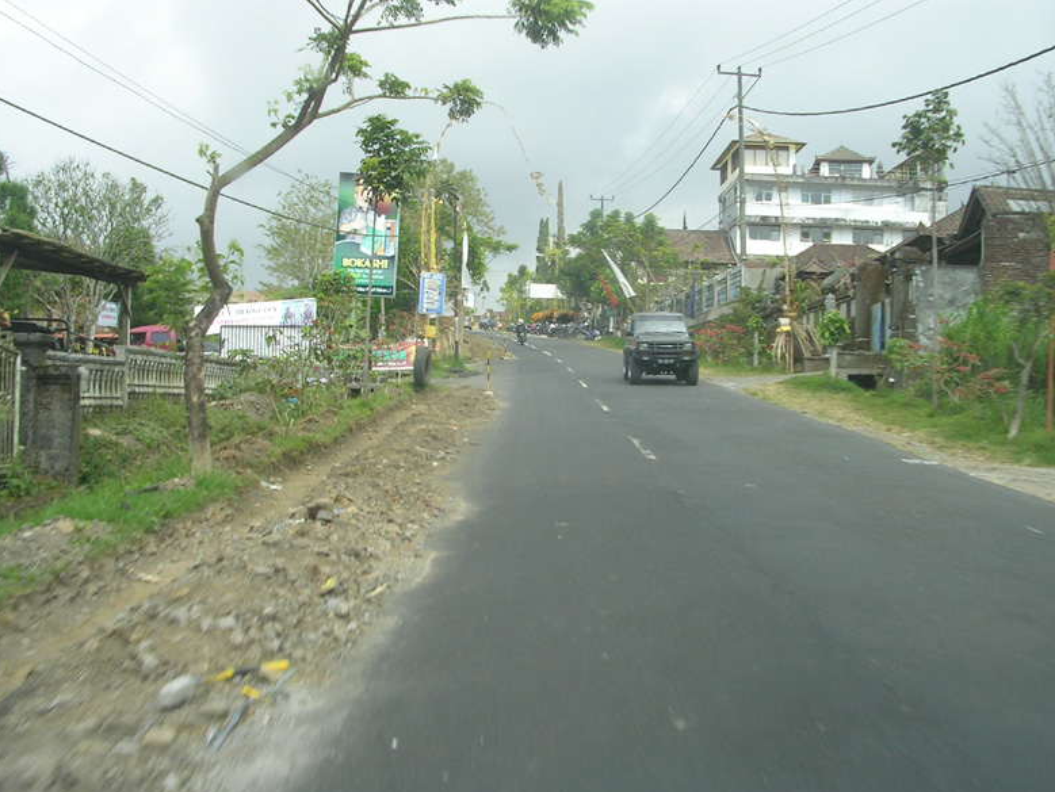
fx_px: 1189
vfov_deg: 36.8
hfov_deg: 47.8
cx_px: 536
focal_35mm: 39
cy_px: 394
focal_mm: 5.8
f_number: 5.6
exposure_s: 1/135
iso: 50
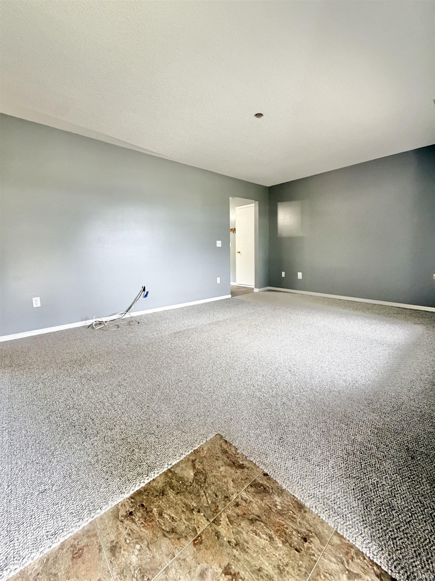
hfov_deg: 85.7
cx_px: 218
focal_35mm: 14
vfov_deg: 102.1
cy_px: 290
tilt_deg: -4.6
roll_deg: +0.2
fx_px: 235
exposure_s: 1/60
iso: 320
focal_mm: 2.22
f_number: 2.2
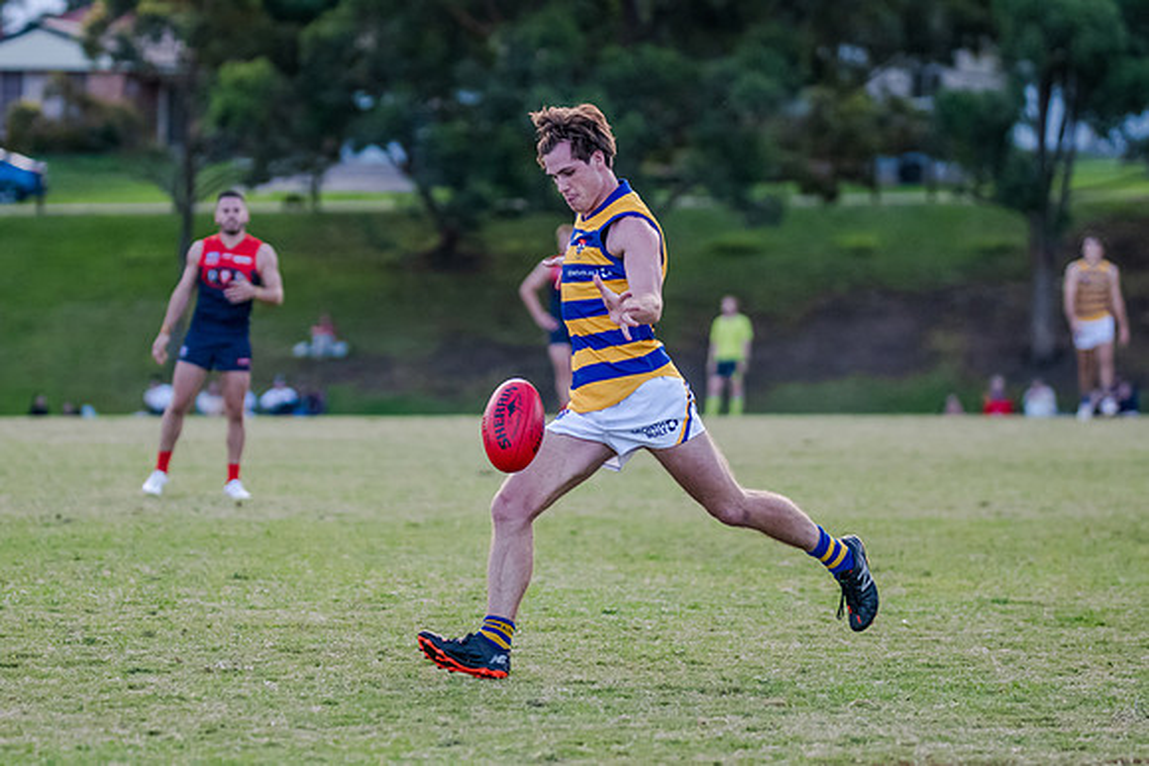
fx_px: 7184
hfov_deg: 9.1
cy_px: 377
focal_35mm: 225
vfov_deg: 6.1
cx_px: 541
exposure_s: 1/1600
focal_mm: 145
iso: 1400
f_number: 2.8
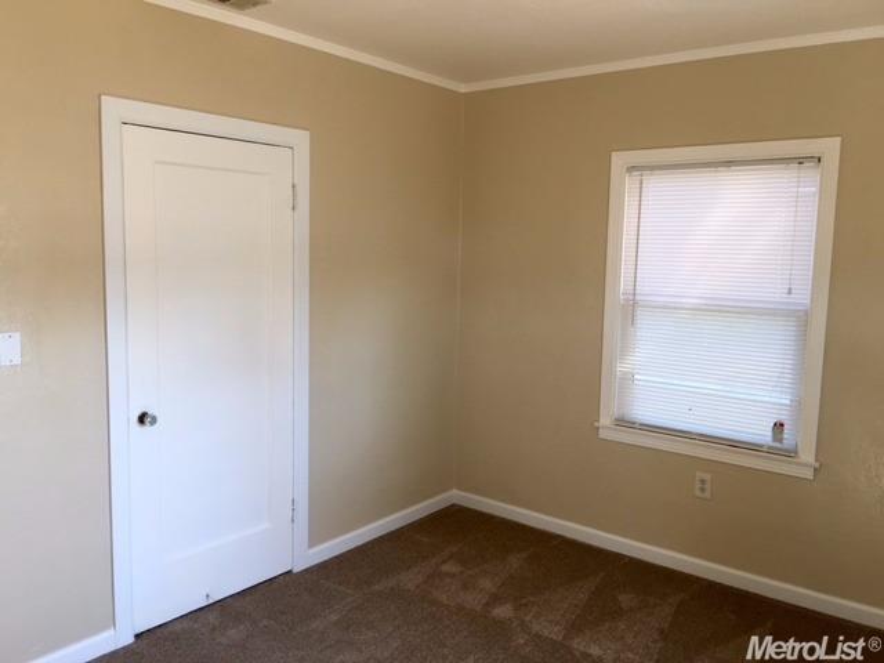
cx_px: 442
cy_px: 332
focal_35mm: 29
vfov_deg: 48.2
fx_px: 741
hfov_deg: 61.7
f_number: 2.2
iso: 25
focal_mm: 4.15
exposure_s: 1/30
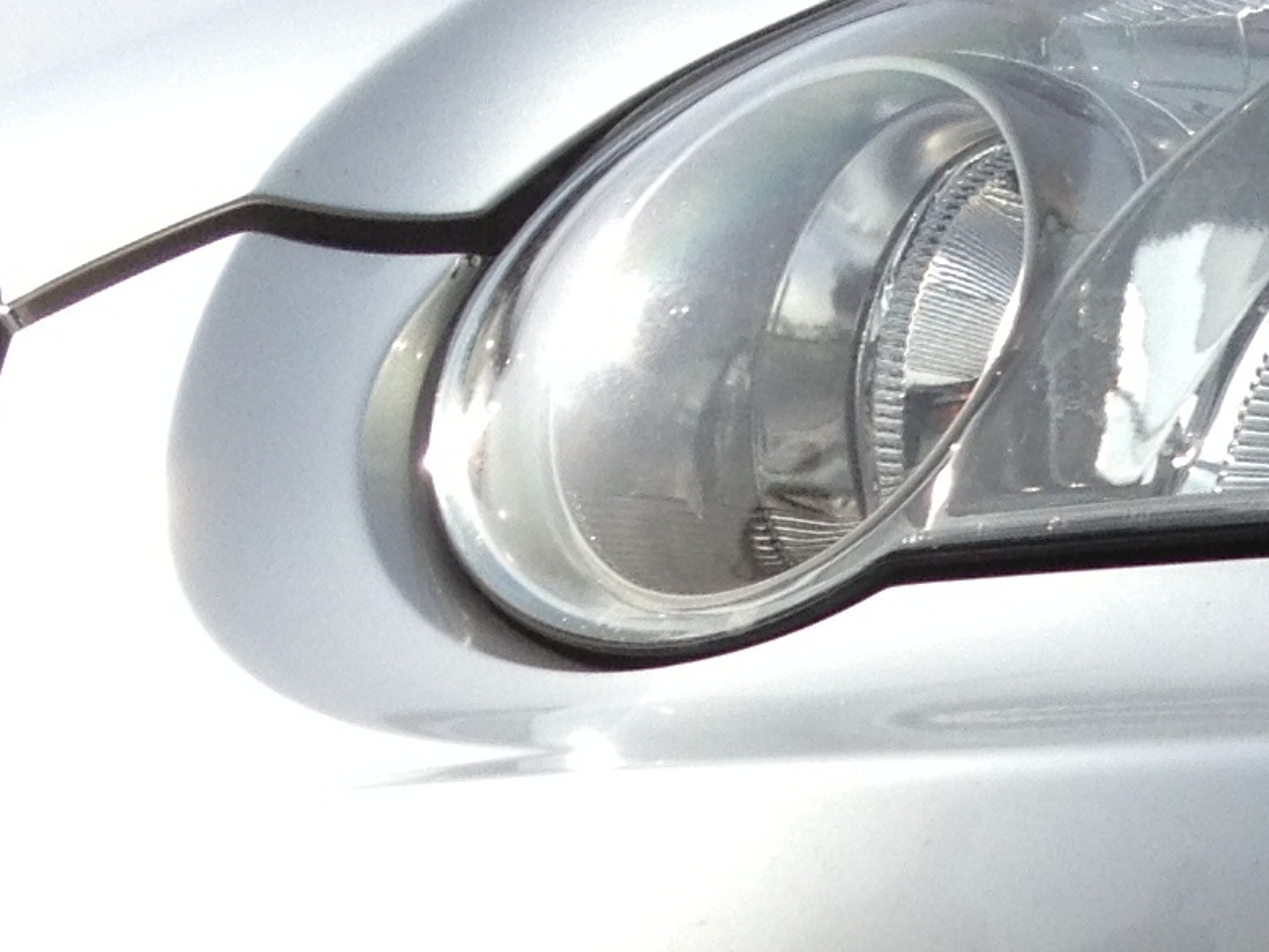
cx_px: 1155
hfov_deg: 13.4
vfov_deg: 9.5
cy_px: 1888
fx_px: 5354
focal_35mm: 146
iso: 50
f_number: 2.4
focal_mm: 4.28
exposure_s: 1/1783
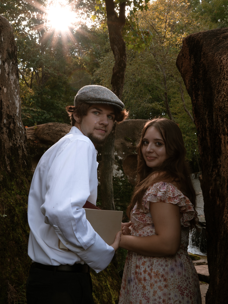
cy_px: 169
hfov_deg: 34.3
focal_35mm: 42
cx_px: 114
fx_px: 369
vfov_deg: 44.7
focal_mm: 25.6
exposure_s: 1/200
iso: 1600
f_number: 14
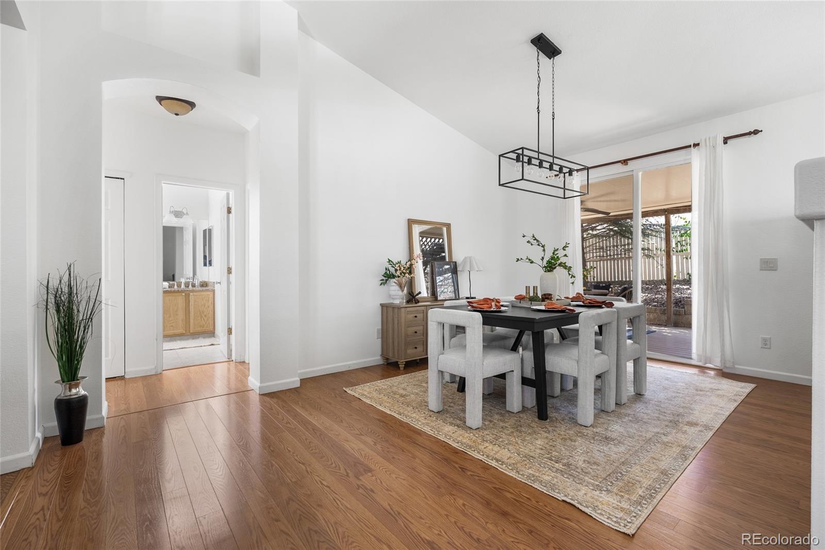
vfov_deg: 73.8
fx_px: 367
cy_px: 275
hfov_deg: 96.7
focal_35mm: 16
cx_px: 412
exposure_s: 1
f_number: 8
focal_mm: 16
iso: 200
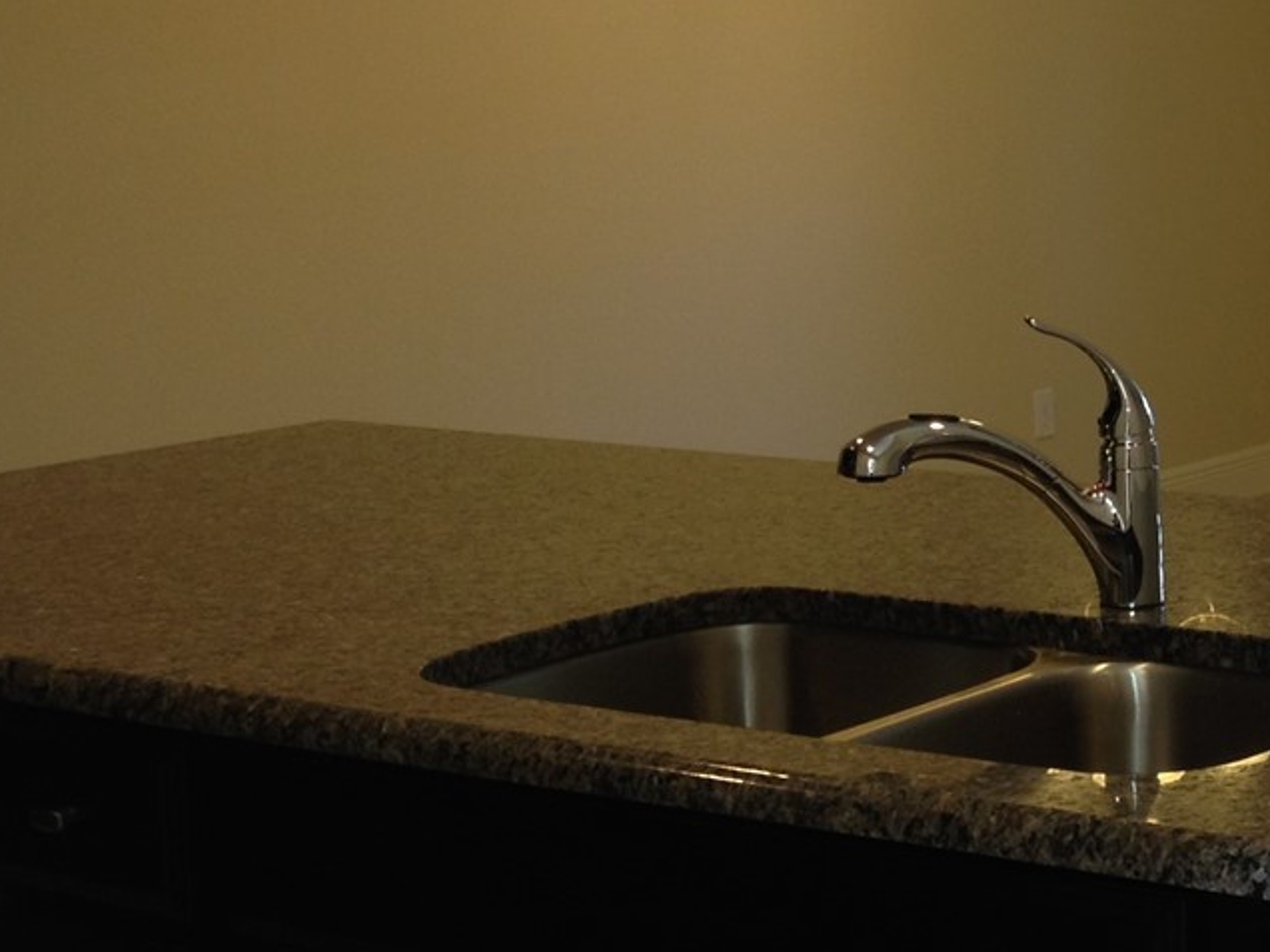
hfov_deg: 20.9
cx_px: 1476
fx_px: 3229
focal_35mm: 88
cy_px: 267
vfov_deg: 16.7
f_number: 2.4
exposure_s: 1/30
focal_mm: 4.28
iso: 50
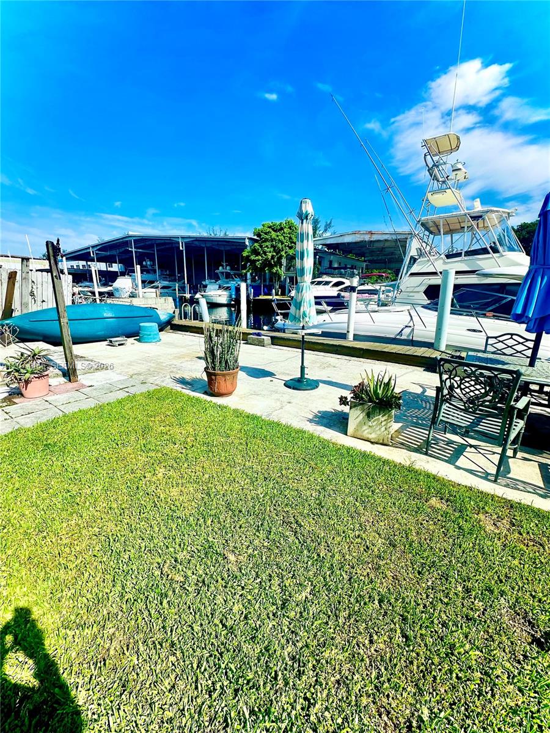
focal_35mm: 14
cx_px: 275
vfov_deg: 102.1
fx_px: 297
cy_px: 366
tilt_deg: -13.0
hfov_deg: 85.7
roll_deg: -2.5
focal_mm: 2.22
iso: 50
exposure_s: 1/2564
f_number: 2.2
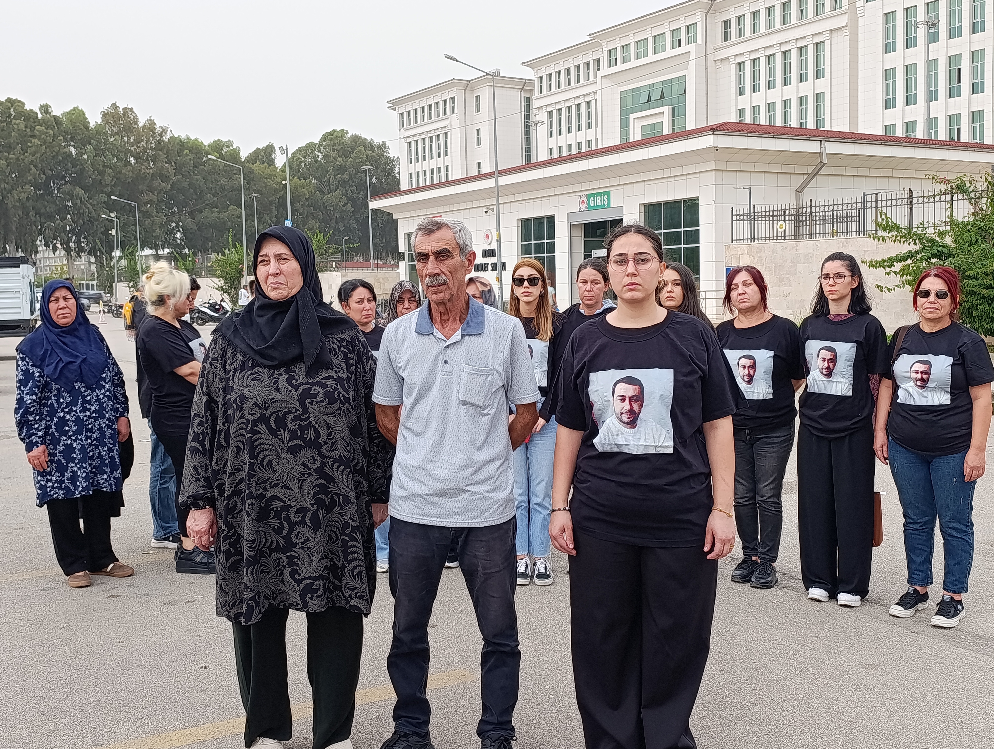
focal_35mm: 34
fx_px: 978
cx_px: 497
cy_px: 374
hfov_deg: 53.9
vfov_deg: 41.9
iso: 65
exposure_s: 1/100
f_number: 1.65
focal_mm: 6.11
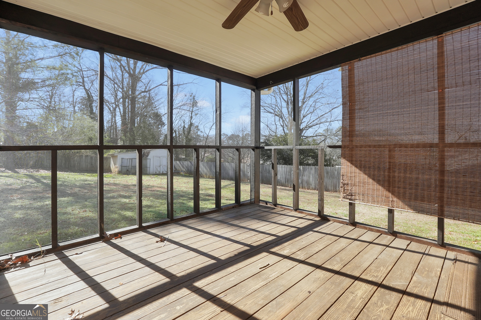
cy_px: 160
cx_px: 240
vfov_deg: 74.6
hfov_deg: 97.6
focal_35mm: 16
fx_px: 210
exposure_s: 1/160
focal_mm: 10.5
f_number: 6.3
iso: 125
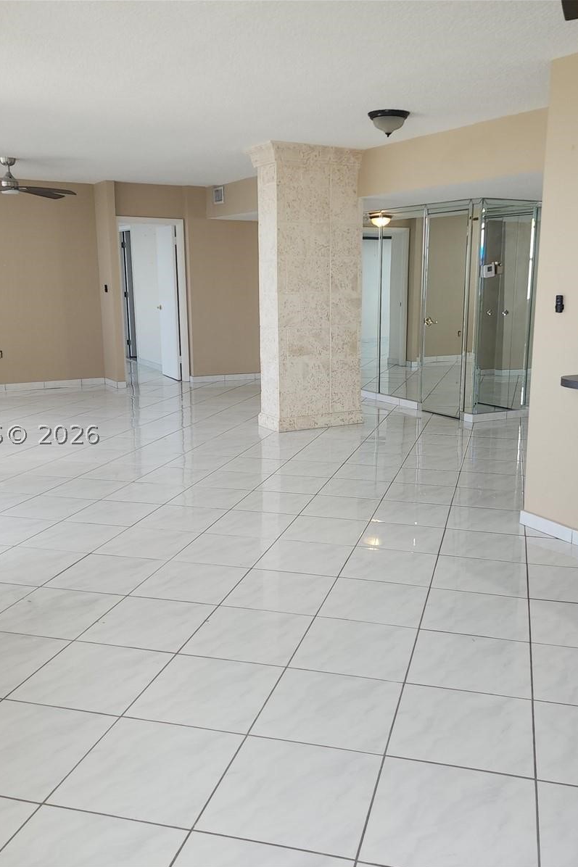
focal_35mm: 32
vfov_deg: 58.7
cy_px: 434
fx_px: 771
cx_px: 321
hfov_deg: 41.0
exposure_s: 1/60
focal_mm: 6.4
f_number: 1.8
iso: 25
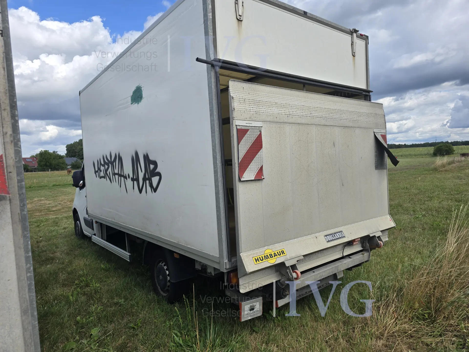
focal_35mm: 23
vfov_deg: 58.9
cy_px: 176
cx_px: 234
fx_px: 312
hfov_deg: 73.9
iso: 12
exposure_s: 1/638
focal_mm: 6.3
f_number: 1.7
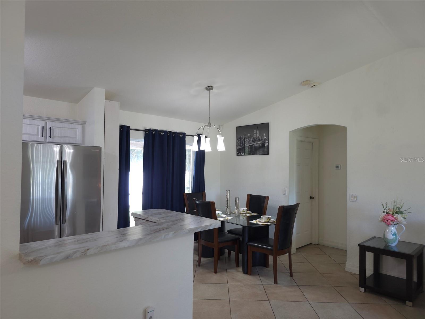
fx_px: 282
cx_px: 212
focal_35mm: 23
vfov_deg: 58.9
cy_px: 160
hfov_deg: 73.9
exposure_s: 1/60
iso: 125
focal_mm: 6.3
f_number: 1.7
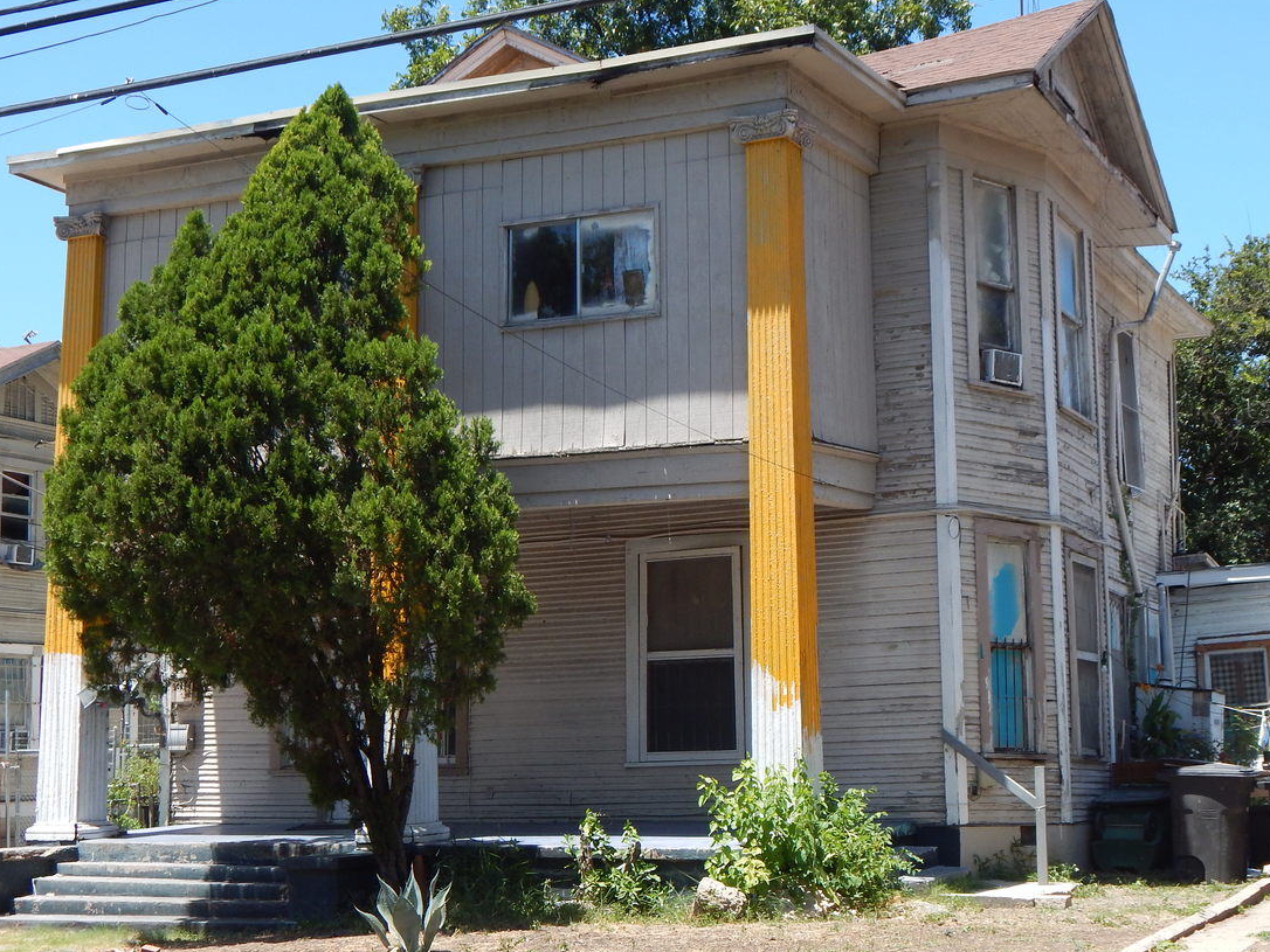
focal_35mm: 57
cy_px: 560
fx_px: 2092
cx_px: 789
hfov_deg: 33.6
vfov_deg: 25.6
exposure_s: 1/640
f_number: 3.6
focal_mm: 7.7
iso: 125
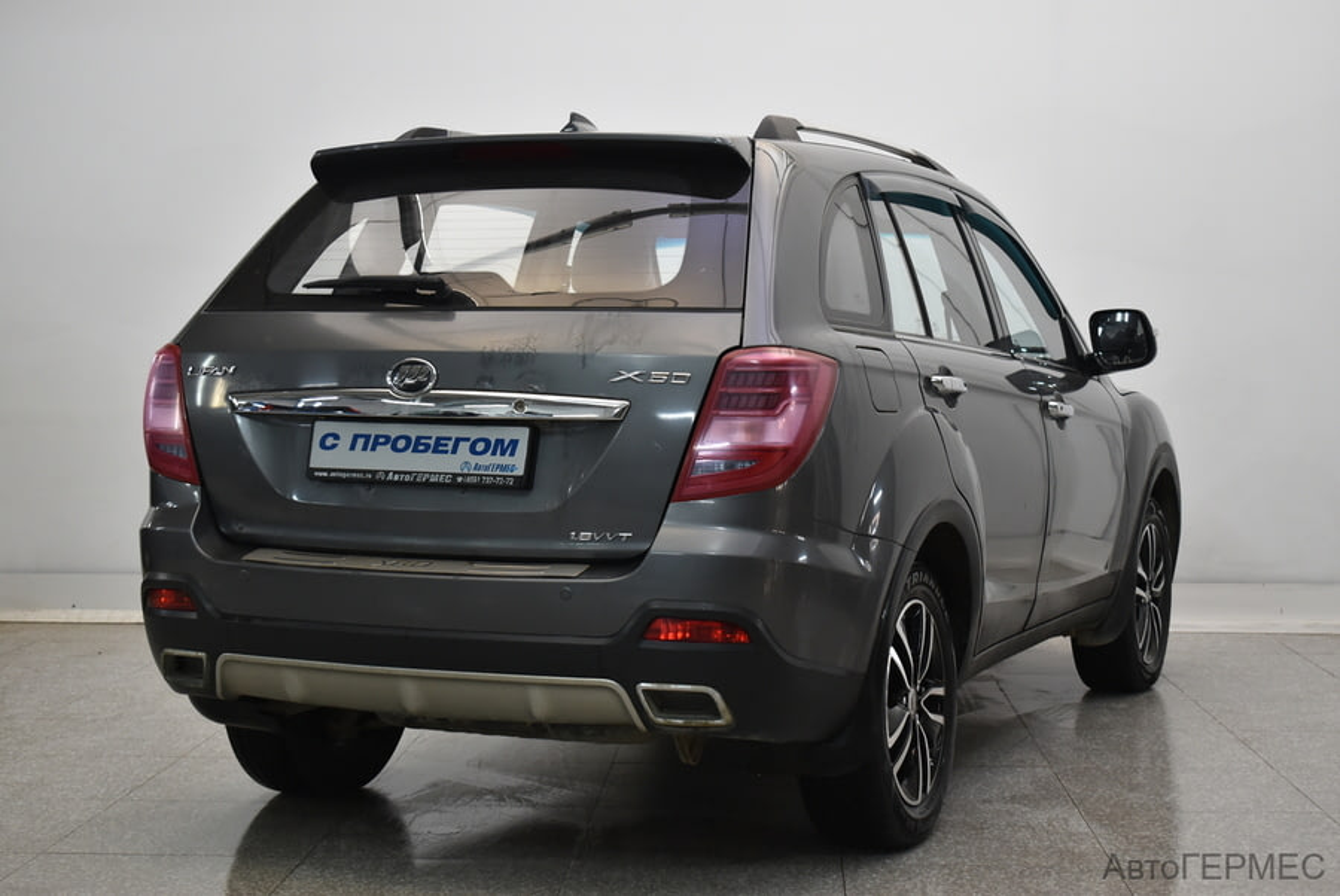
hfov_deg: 33.4
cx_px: 670
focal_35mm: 60
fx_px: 2235
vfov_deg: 22.7
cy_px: 448
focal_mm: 40
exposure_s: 1/60
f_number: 4.8
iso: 900
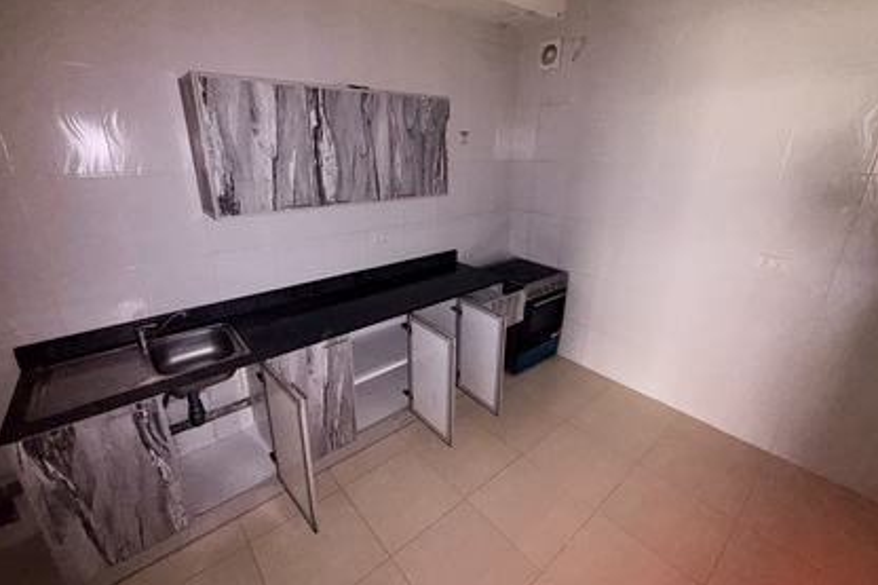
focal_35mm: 16
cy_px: 271
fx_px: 390
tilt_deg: -17.6
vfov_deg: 73.6
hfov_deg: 96.7
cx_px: 432
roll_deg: +0.1
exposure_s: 1/33
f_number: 2.2
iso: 250
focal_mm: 2.22
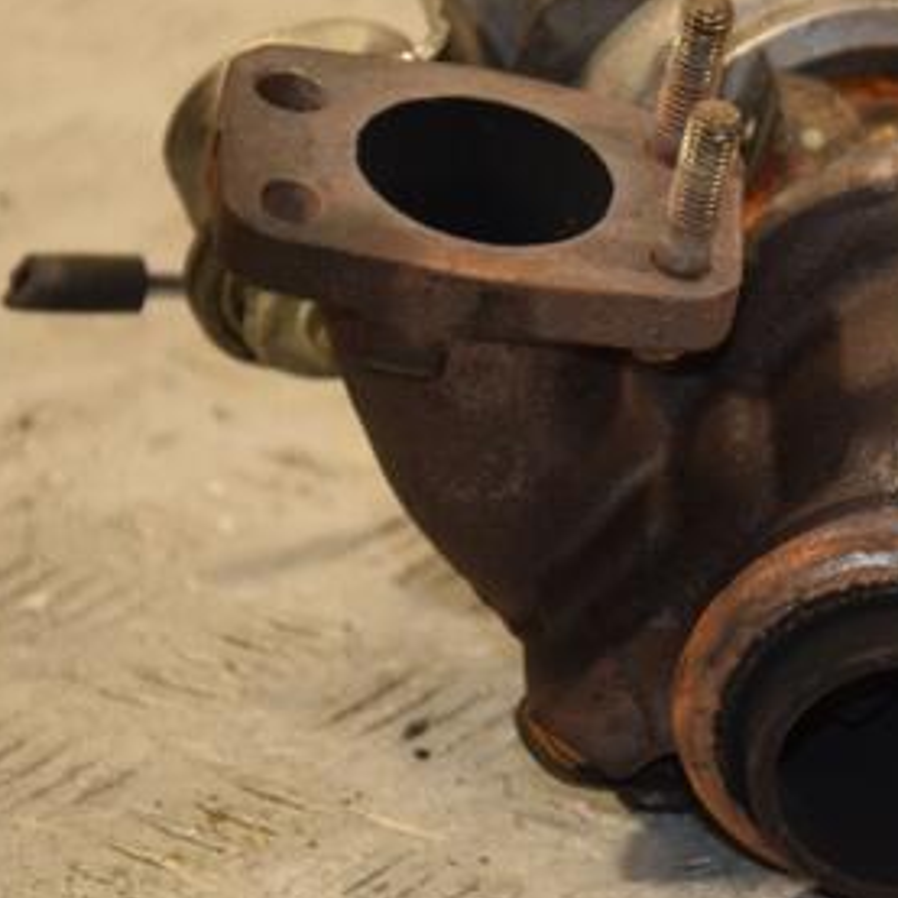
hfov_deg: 6.0
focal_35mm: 290
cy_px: 373
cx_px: 879
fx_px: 8509
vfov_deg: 6.0
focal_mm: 105
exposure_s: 1/125
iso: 800
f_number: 5.6
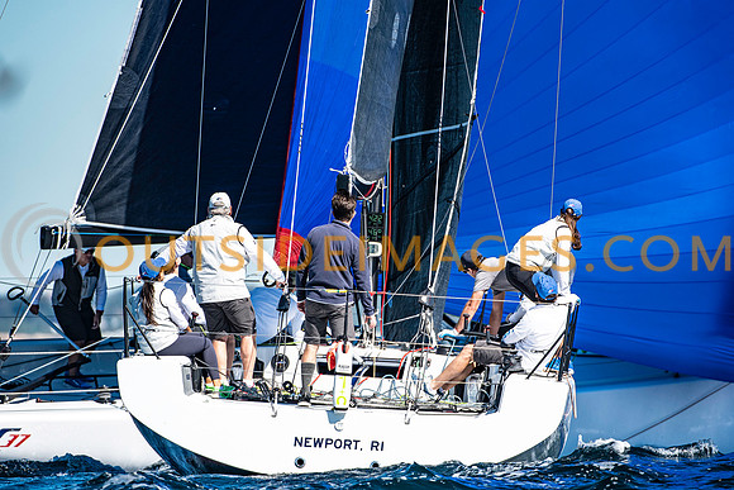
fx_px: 11012
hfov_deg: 3.8
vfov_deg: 2.5
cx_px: 367
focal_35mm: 540
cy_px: 245
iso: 320
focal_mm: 360
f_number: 5
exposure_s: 1/2000
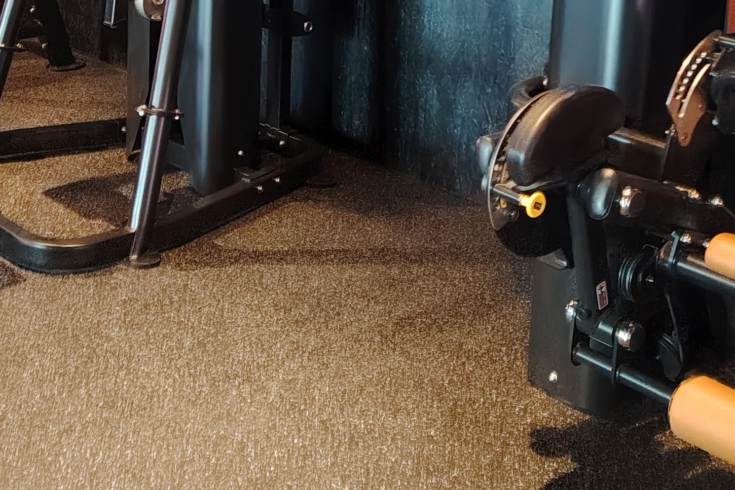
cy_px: -51
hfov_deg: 29.6
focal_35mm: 67
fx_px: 1368
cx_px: 175
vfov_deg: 19.4
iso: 5059
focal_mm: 5.25
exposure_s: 1/20
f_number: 1.75
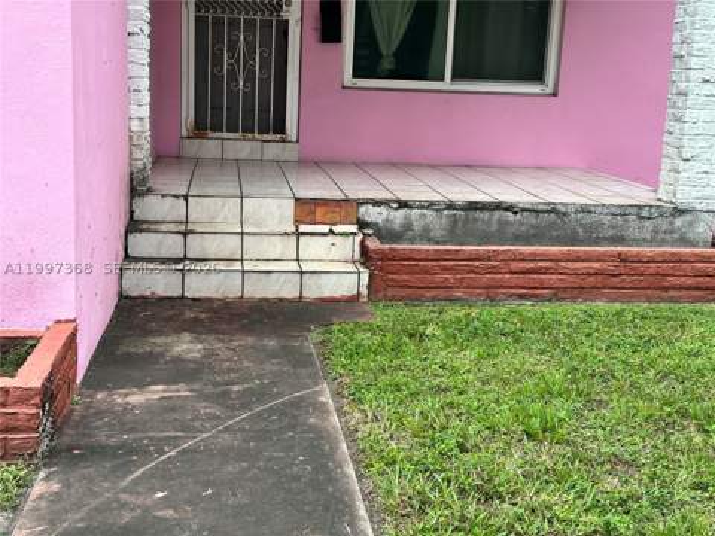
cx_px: 358
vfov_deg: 30.3
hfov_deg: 39.7
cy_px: 268
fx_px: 991
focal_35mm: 48
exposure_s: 1/406
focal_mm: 6.86
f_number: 1.78
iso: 64
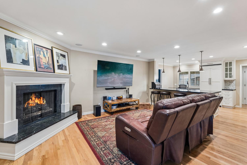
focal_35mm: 16
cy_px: 82
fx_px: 110
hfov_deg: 96.8
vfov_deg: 73.7
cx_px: 124
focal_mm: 16
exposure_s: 1/2.5
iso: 400
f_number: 8
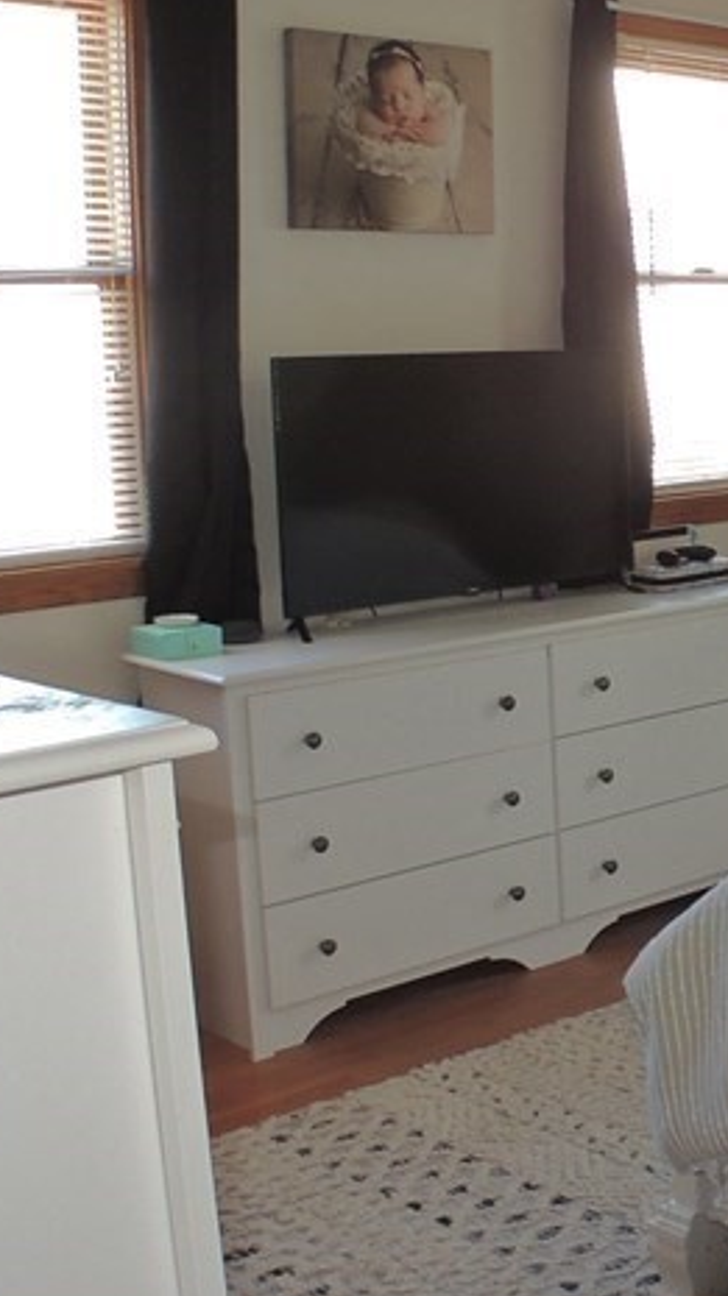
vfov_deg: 29.3
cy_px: 574
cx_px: 1074
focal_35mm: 72
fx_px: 2475
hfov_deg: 15.5
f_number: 3.1
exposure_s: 1/40
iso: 180
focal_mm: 5.3
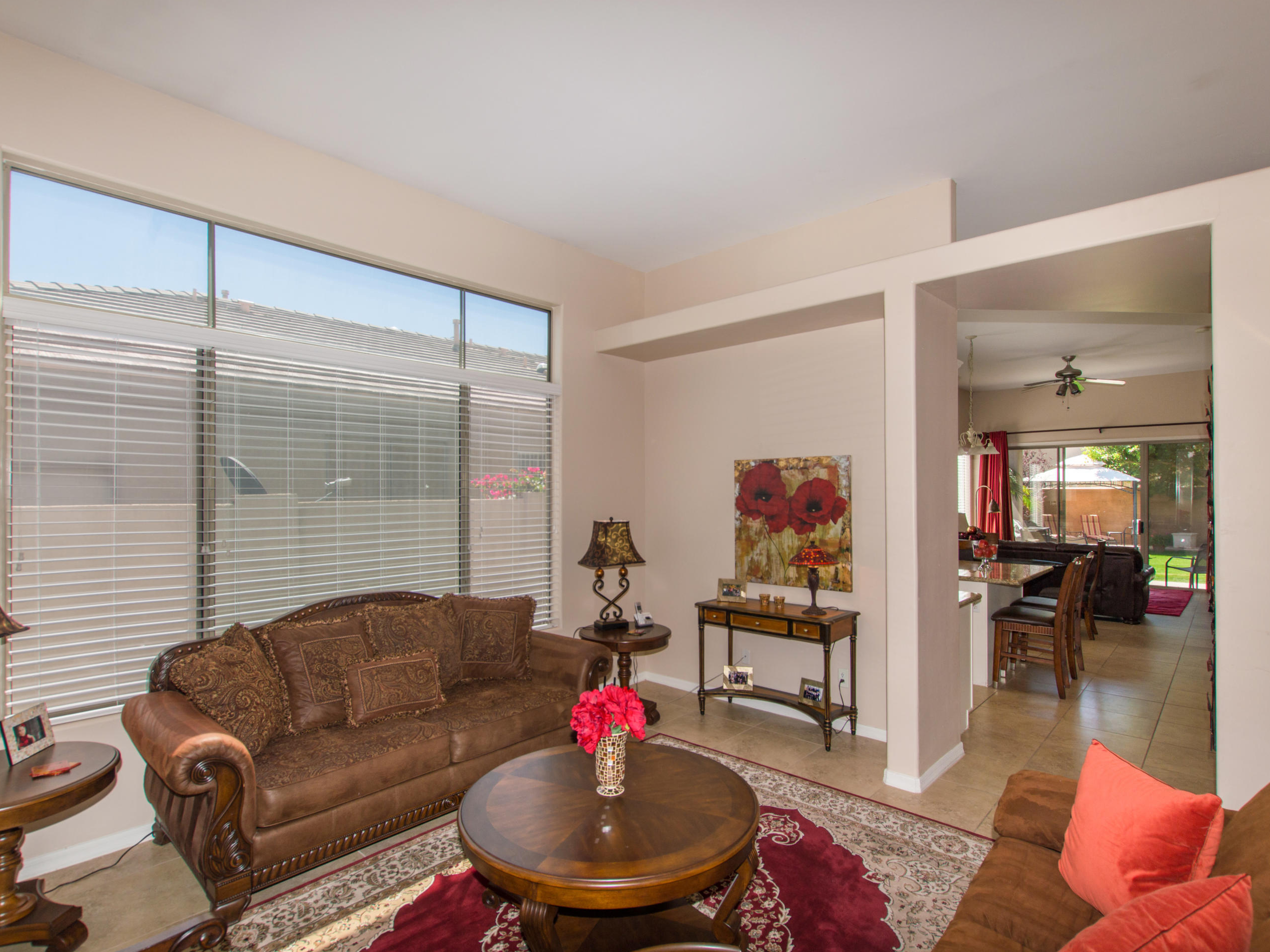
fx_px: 624
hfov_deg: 91.0
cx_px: 632
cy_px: 491
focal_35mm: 17
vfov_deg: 74.7
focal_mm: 10
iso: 100
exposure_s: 1/60
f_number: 7.1
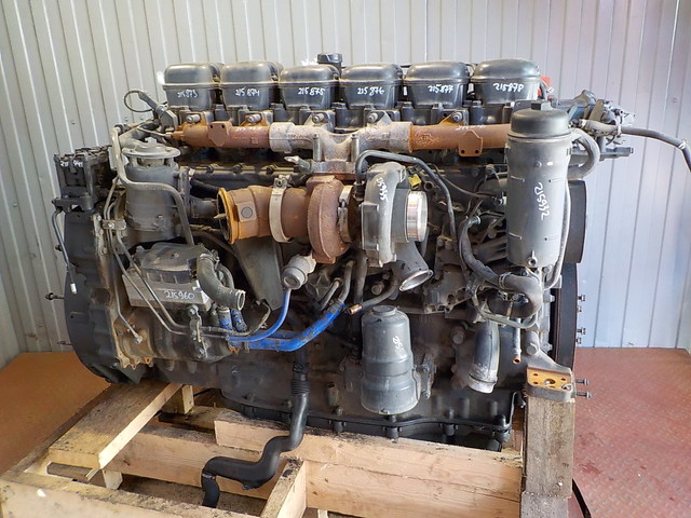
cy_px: 259
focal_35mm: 30
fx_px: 599
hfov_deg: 60.0
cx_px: 346
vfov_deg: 46.8
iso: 250
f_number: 3.3
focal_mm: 4.1
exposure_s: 1/30
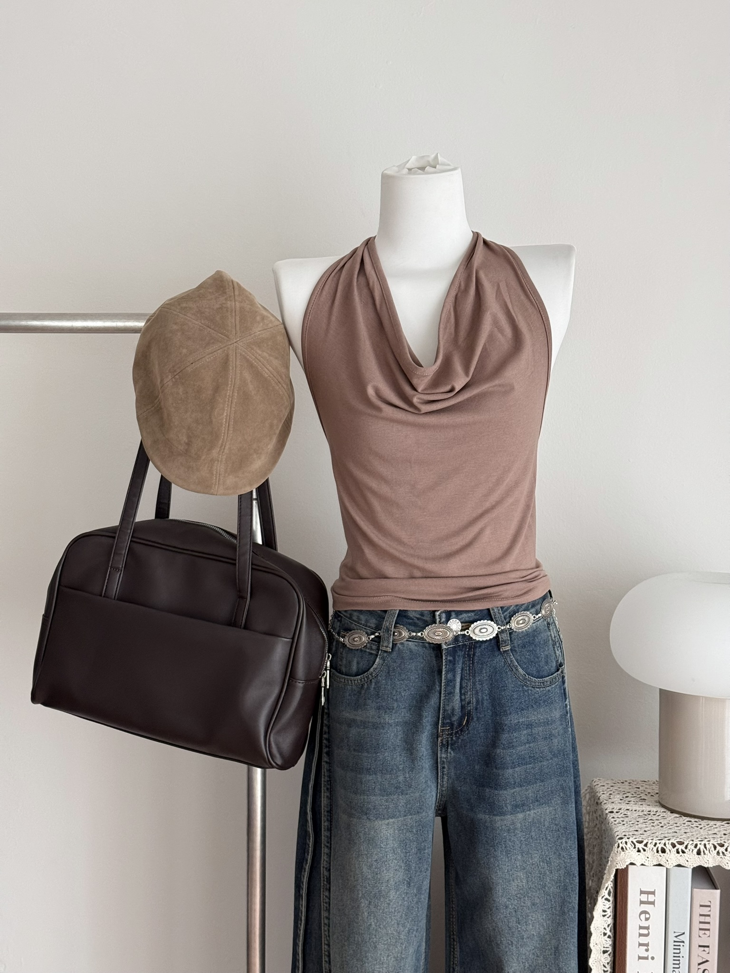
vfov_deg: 39.7
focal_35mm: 48
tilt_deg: -3.5
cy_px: 486
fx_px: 1350
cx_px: 365
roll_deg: -1.1
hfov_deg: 30.3
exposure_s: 1/60
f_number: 1.78
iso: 160
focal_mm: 6.76
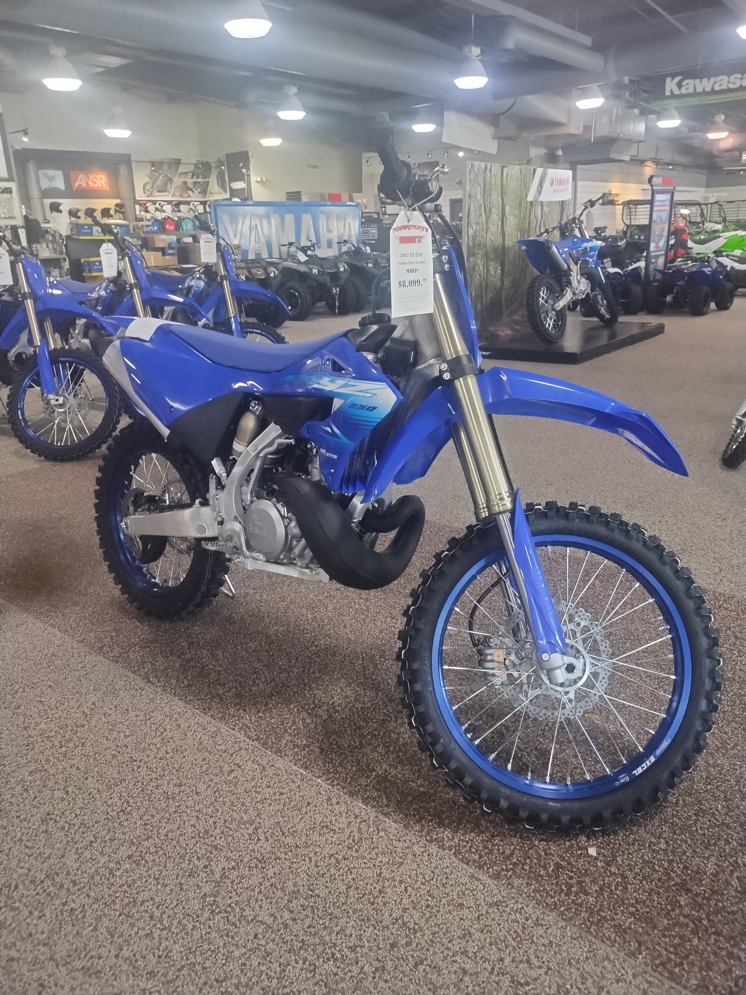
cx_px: 373
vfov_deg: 69.4
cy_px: 498
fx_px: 718
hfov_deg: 54.9
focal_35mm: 25
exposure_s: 1/40
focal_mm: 4.71
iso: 184
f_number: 1.7
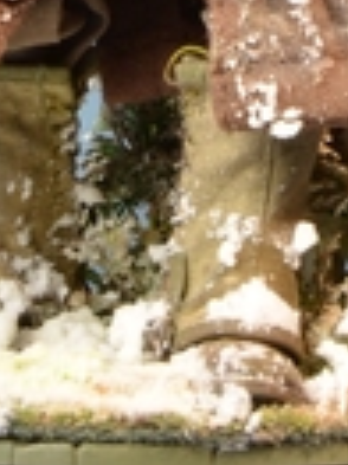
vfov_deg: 6.0
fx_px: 4417
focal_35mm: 329
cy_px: -245
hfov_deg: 4.5
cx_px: 350
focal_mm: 50
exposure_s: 1/1.3
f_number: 20
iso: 200
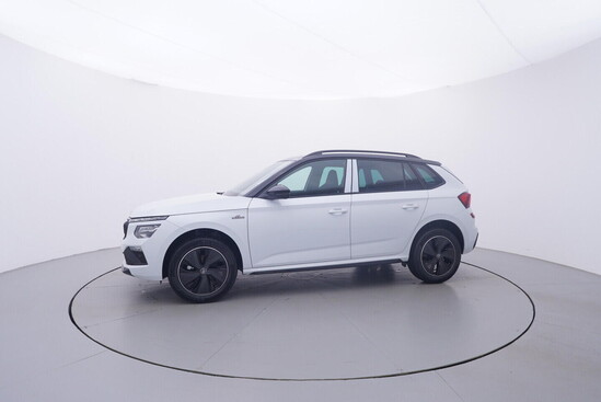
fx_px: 376
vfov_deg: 56.2
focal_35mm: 22
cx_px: 300
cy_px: 201
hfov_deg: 77.3
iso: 200
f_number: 5
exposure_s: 1/80
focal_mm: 15
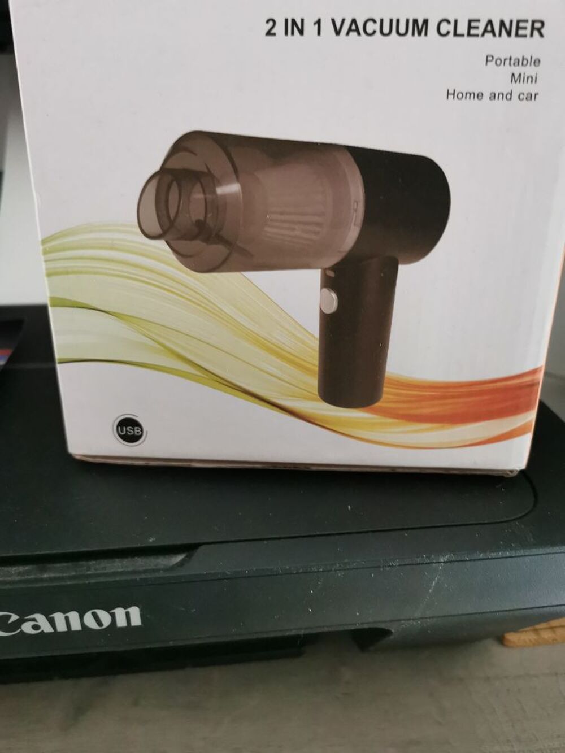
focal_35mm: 27
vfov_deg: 65.3
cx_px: 282
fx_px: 587
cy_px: 376
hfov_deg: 51.4
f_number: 1.6
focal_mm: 5.56
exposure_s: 1/25
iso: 800
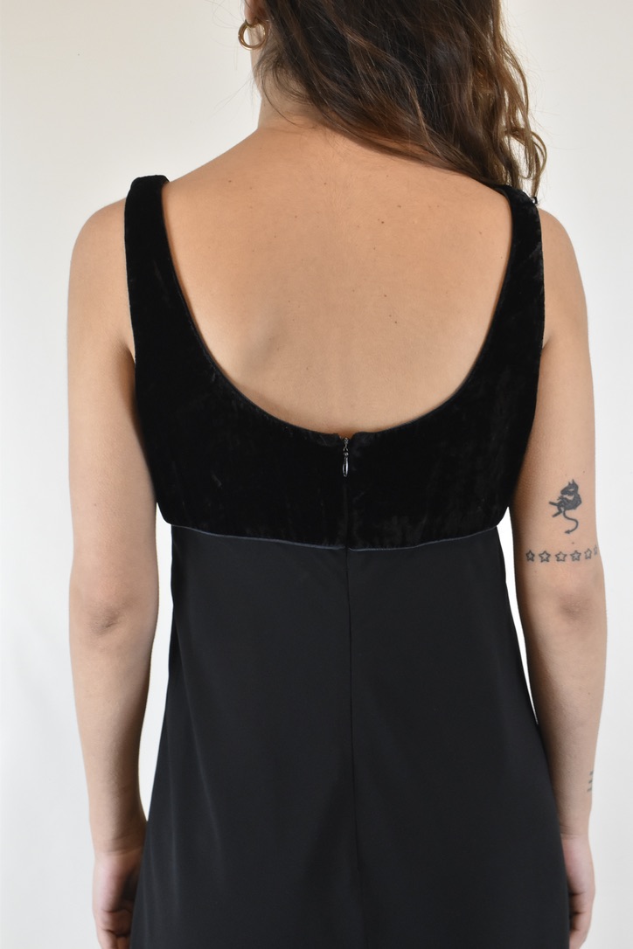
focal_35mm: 51
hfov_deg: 26.5
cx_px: 316
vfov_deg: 38.9
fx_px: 1345
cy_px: 474
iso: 1600
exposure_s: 1/25
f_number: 16
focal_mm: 34
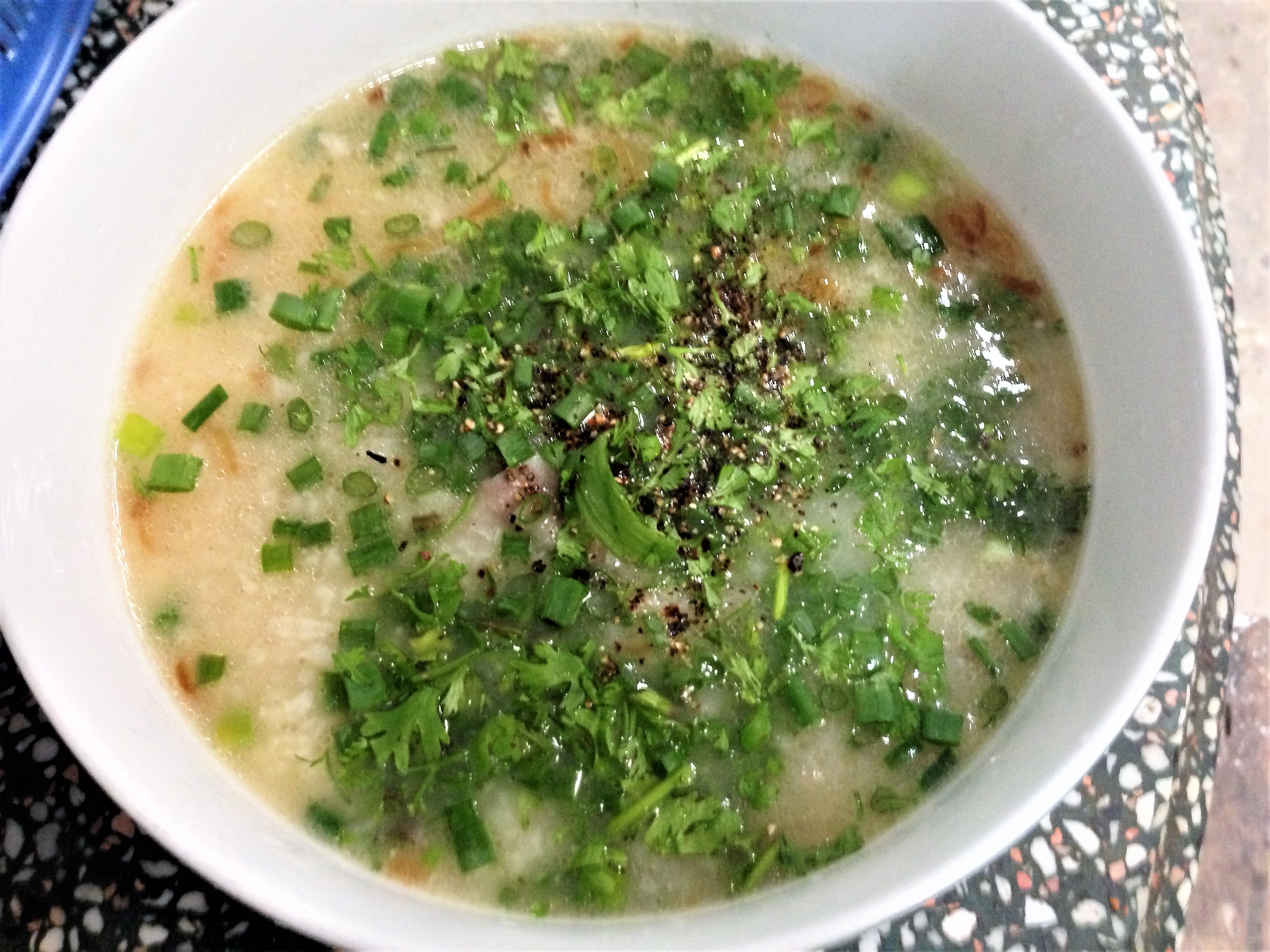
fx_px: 1211
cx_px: 635
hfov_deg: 55.4
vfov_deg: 42.9
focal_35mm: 33
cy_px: 476
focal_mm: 4.12
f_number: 2.4
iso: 400
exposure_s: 1/20
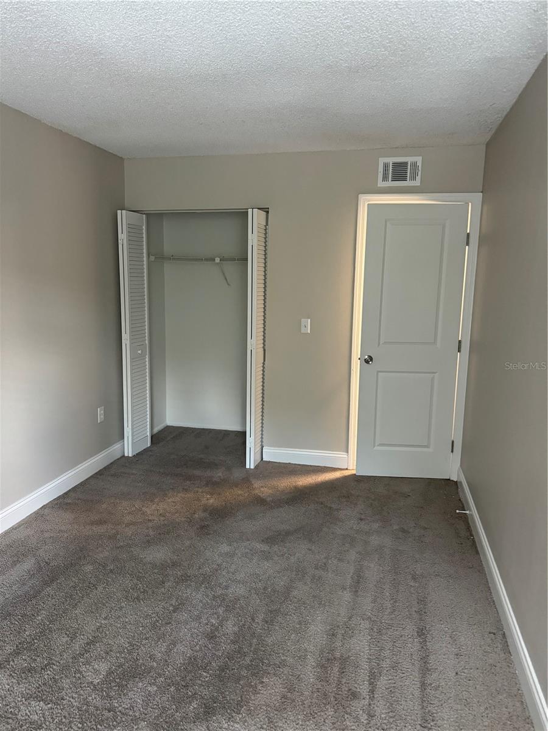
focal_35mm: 24
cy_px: 366
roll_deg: -0.9
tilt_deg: -7.9
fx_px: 507
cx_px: 274
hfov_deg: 56.8
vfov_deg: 71.6
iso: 800
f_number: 1.78
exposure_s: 1/60
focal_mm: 6.76
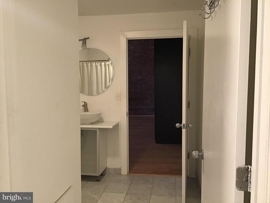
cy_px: 102
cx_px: 135
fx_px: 242
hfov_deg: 58.4
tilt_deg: -3.8
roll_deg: +0.4
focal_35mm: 31
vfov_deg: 45.4
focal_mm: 3.3
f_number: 2.4
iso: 200
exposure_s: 1/33
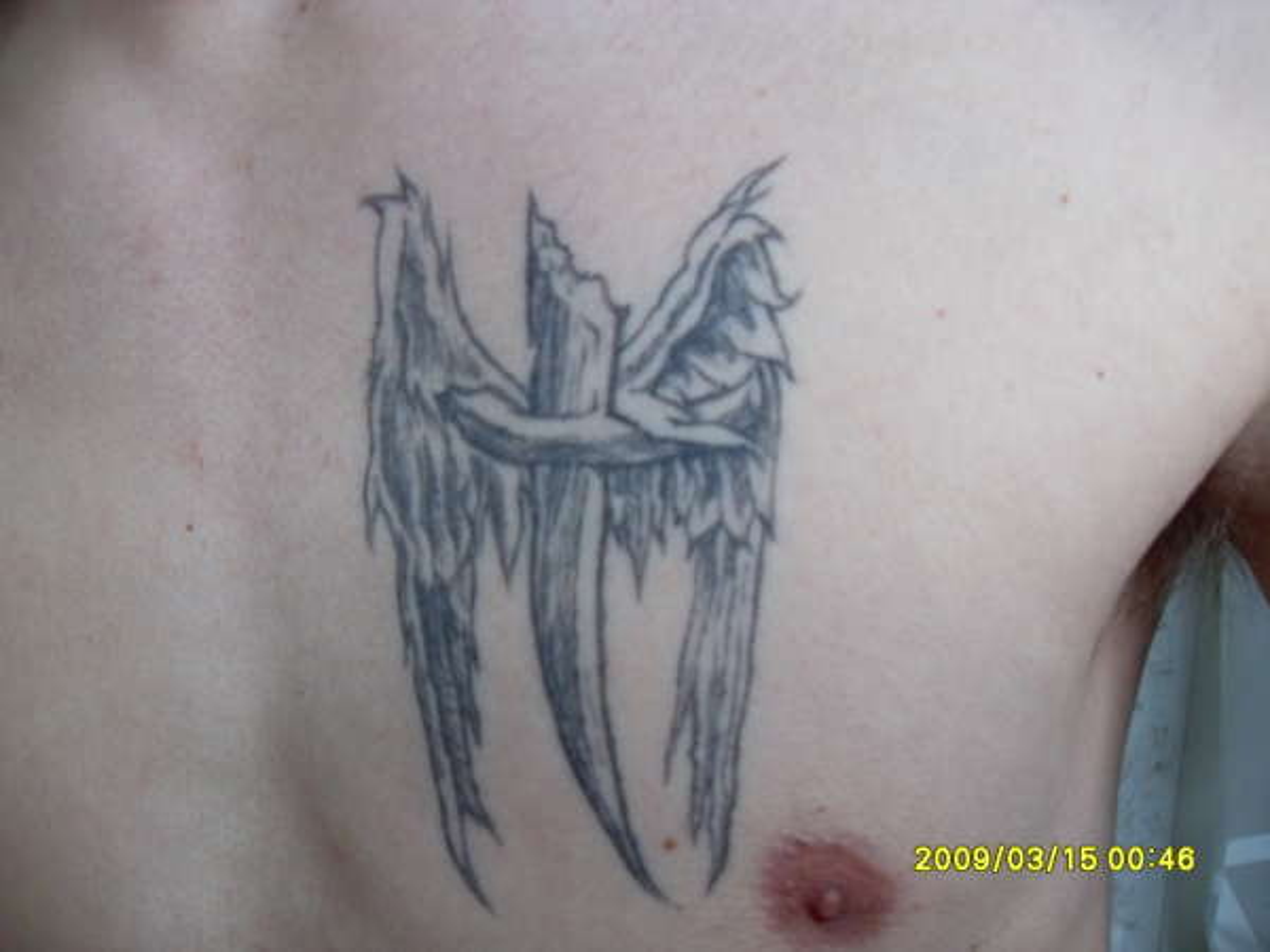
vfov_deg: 41.8
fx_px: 1247
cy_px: 476
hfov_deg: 54.0
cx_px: 635
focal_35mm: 34
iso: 200
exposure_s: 1/45
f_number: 2.8
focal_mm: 6.3
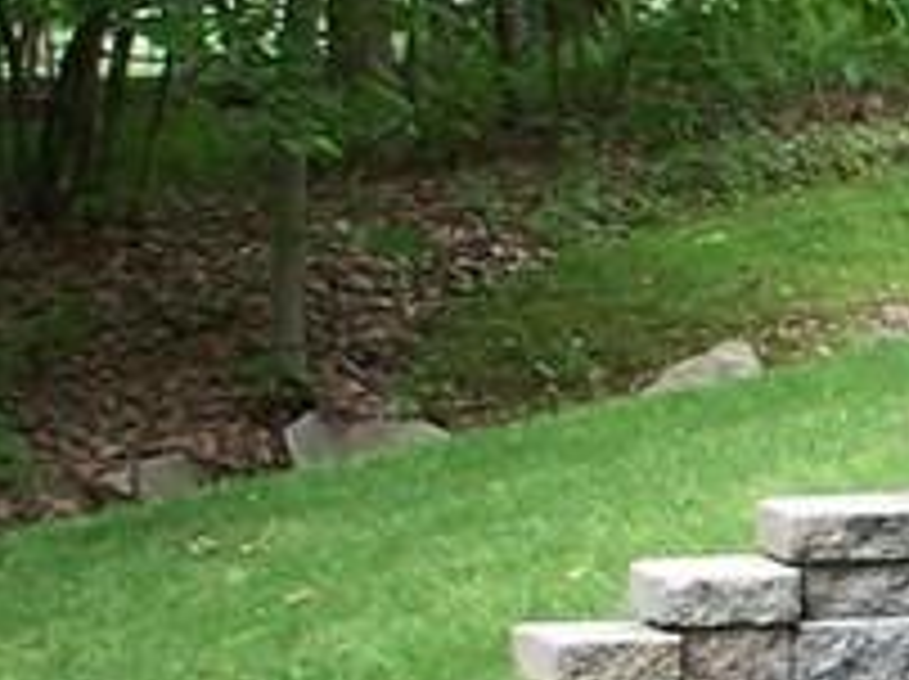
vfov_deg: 7.7
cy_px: 572
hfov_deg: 9.6
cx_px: 1782
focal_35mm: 193
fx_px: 5062
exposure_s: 1/90
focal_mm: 6.3
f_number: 2.8
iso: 80
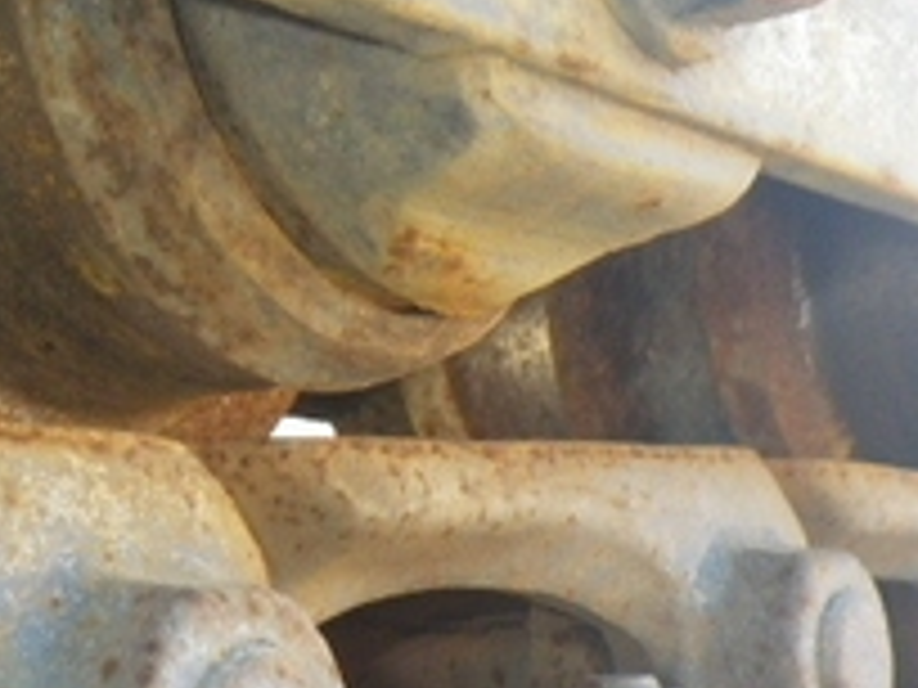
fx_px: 2122
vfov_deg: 18.4
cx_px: 216
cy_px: 454
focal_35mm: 80
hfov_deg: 24.1
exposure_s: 1/50
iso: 250
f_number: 3.8
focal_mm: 6.1
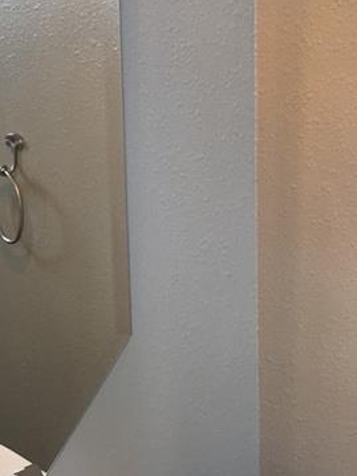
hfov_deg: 22.9
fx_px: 853
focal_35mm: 62
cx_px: 21
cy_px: 396
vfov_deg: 30.3
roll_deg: +6.8
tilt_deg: -20.5
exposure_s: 1/30
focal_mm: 4.15
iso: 50
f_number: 2.2
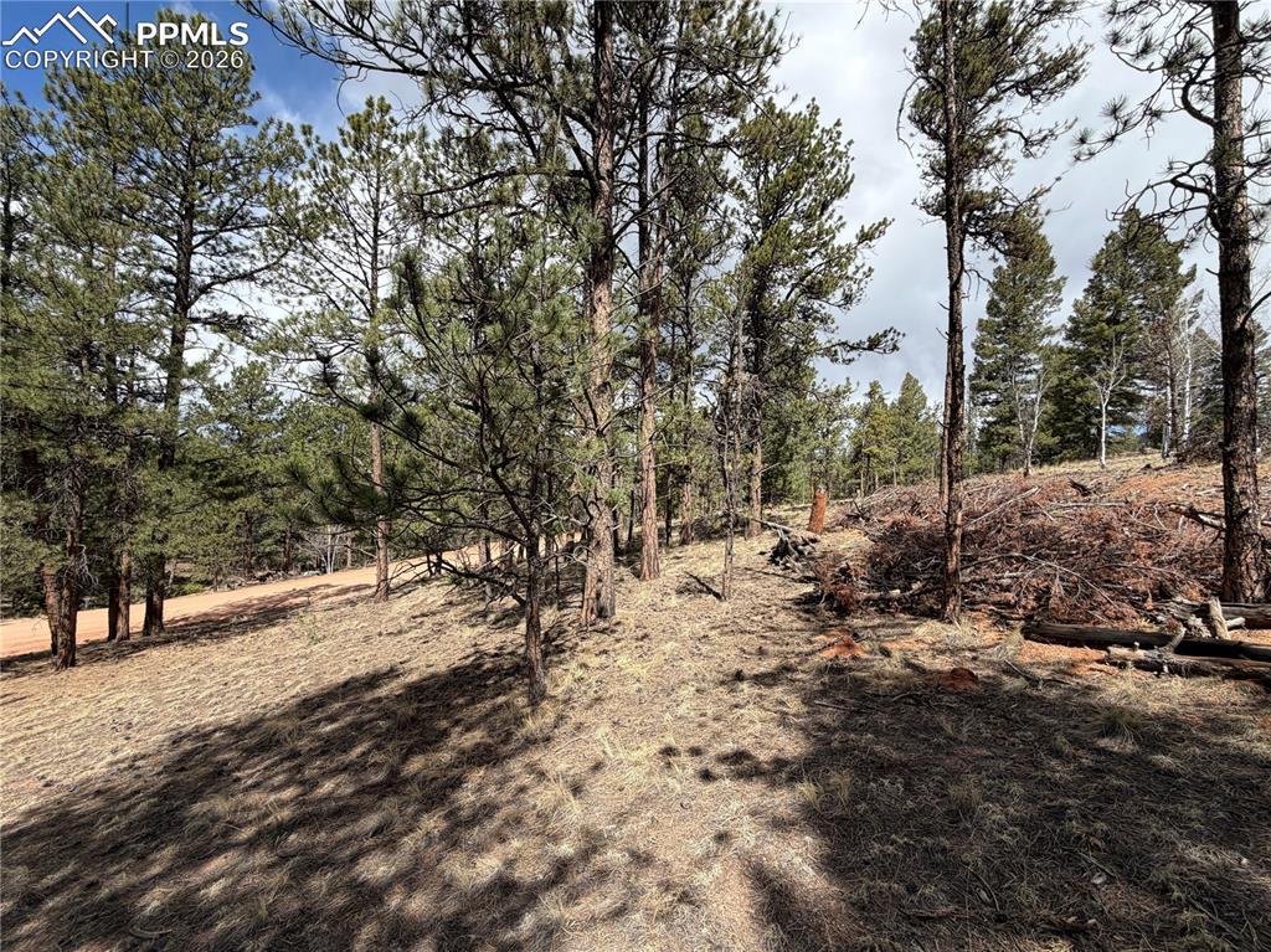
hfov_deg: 102.1
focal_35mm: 14
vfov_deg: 85.6
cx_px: 636
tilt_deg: +3.3
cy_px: 476
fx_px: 514
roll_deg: -1.6
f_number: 2.2
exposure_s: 1/770
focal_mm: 2.22
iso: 32
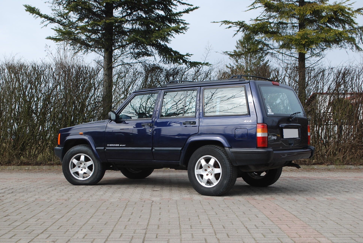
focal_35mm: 51
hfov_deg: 38.8
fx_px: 515
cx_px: 182
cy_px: 122
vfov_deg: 26.6
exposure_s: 1/160
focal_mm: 34
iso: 100
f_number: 6.3
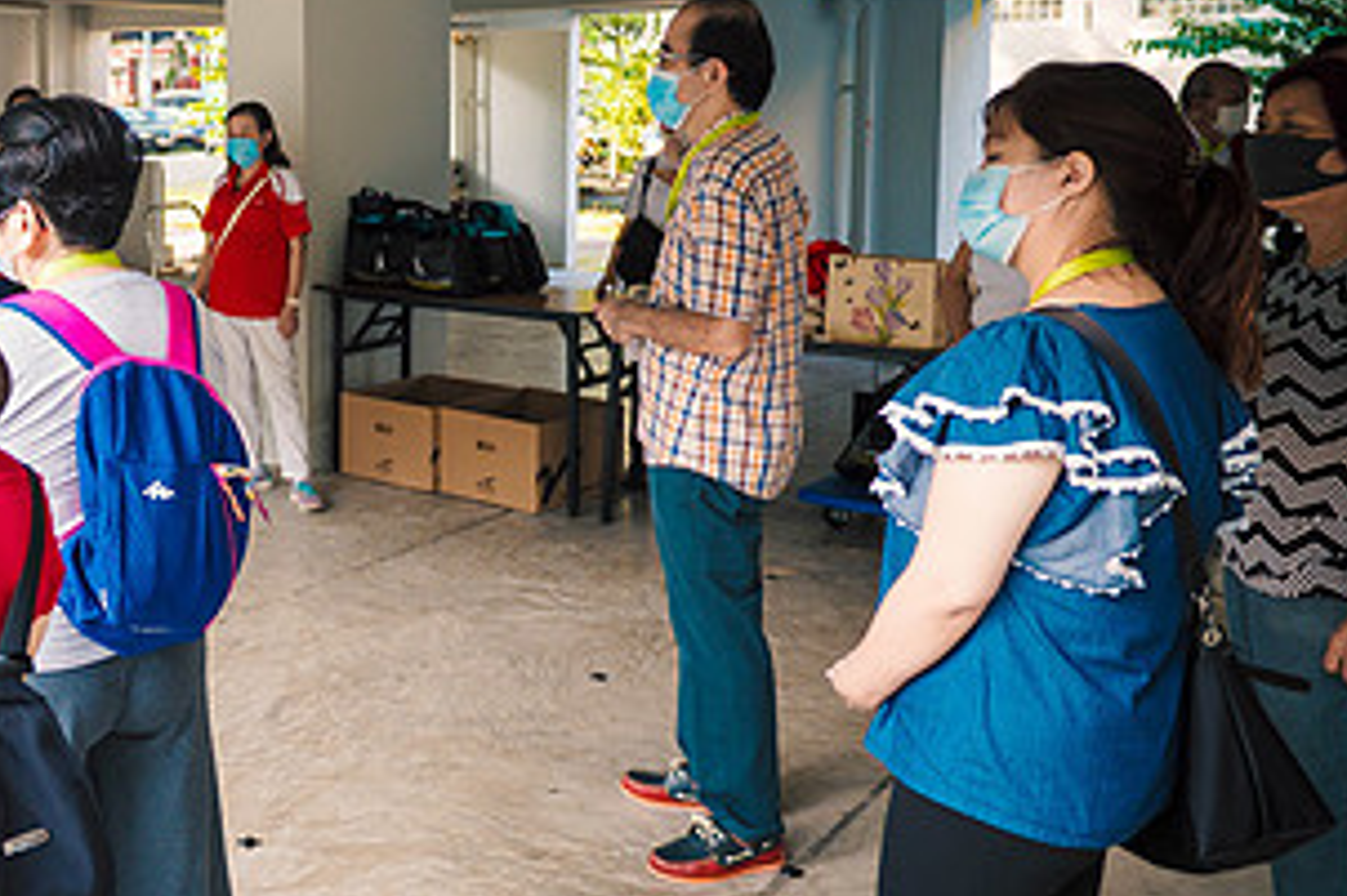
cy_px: 265
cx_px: 165
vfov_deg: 32.9
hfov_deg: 44.6
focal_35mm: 40
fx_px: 1496
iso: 160
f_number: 1.7
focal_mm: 10
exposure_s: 1/125
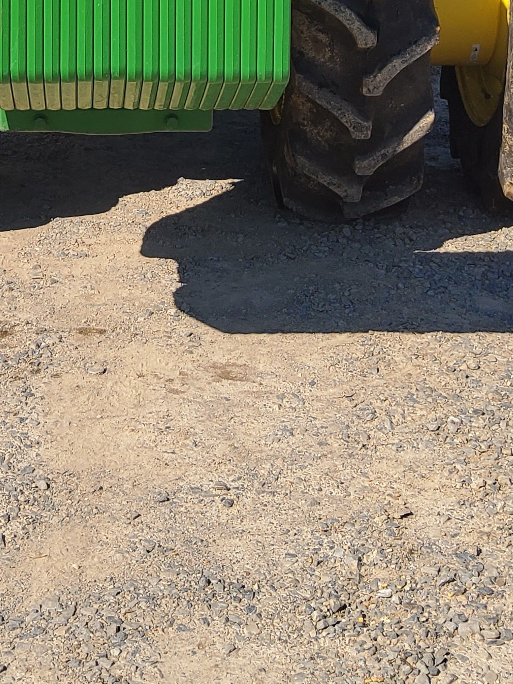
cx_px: 130
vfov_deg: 22.8
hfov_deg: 18.1
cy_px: -60
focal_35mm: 81
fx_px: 1600
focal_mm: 3.08
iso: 50
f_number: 2
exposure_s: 1/1189
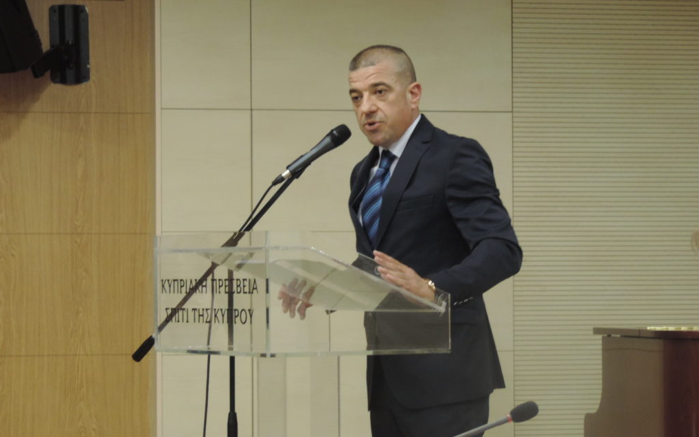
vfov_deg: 10.2
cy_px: 261
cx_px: 350
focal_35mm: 128
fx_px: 2438
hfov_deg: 16.3
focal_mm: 21.4
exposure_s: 1/25
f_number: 4.2
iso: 560
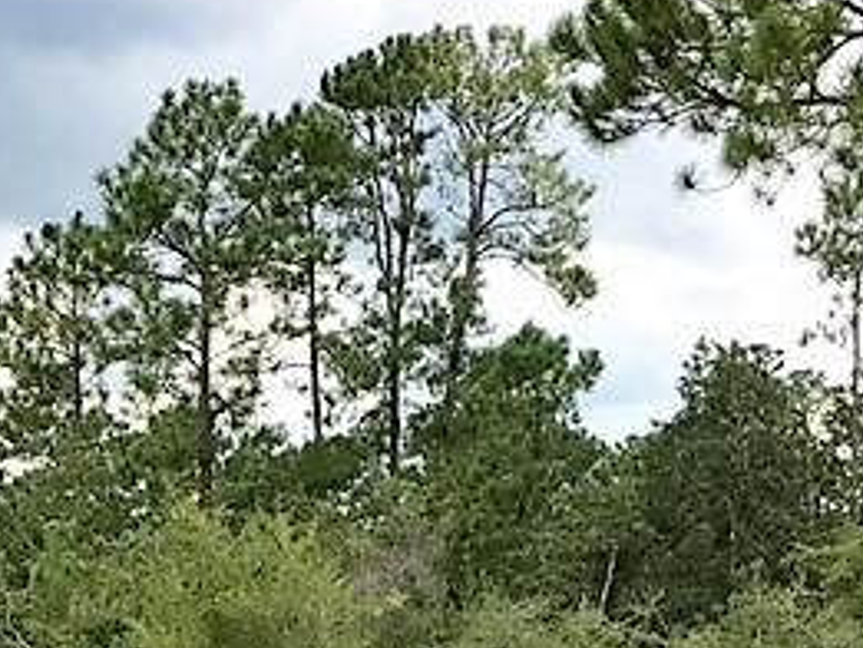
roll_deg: +0.8
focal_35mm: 71
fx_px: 1771
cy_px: 744
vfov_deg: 19.7
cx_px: 195
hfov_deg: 27.0
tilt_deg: -2.2
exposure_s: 1/455
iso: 25
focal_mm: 4.15
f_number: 2.2
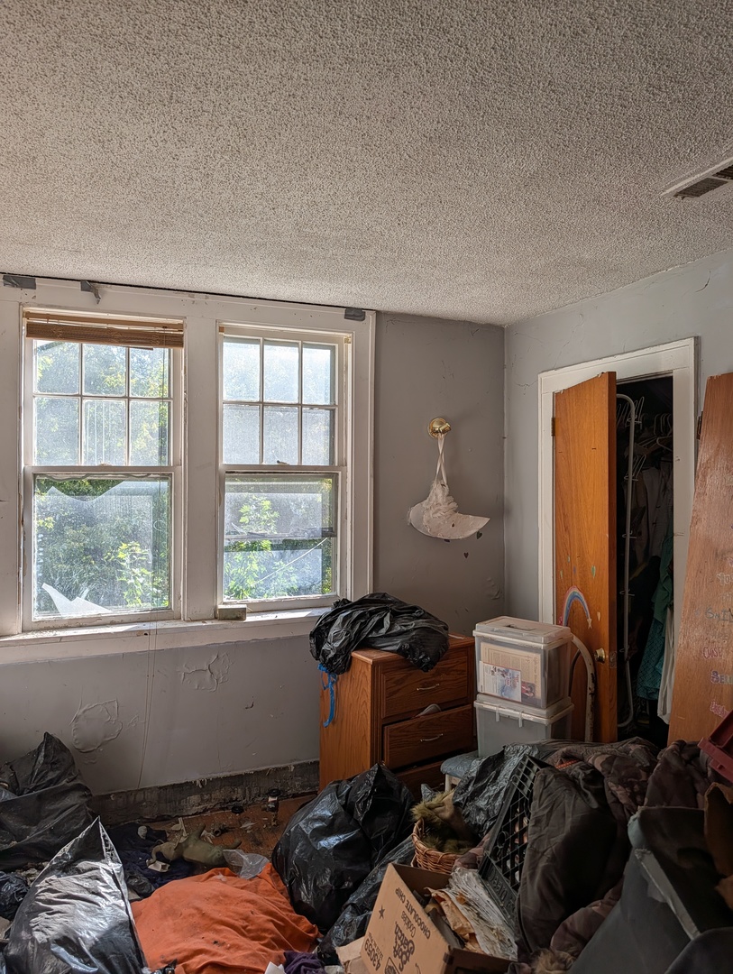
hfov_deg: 56.9
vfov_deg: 71.5
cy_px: 487
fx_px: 676
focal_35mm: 24
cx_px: 366
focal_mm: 6.9
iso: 22
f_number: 1.68
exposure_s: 1/275
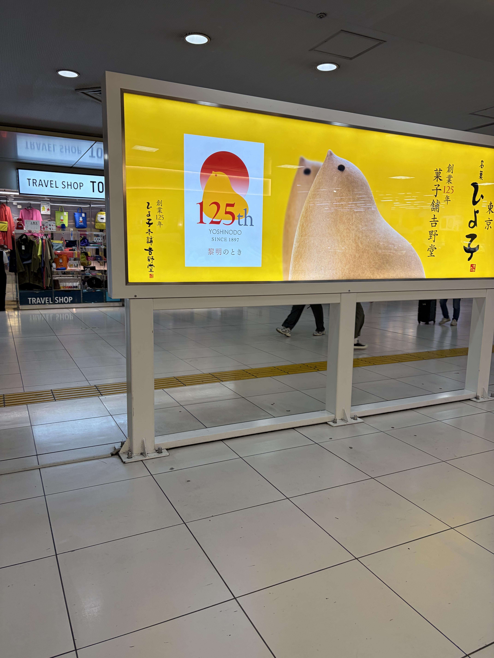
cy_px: 329
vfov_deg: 67.3
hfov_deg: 53.1
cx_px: 247
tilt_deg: -7.8
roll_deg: -1.4
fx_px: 495
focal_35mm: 26
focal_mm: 5.96
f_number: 1.6
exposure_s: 1/122
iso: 40
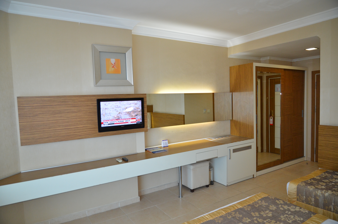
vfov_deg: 52.9
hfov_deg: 73.9
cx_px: 169
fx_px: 225
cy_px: 112
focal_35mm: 24
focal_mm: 16
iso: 800
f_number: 3.5
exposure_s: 1/60
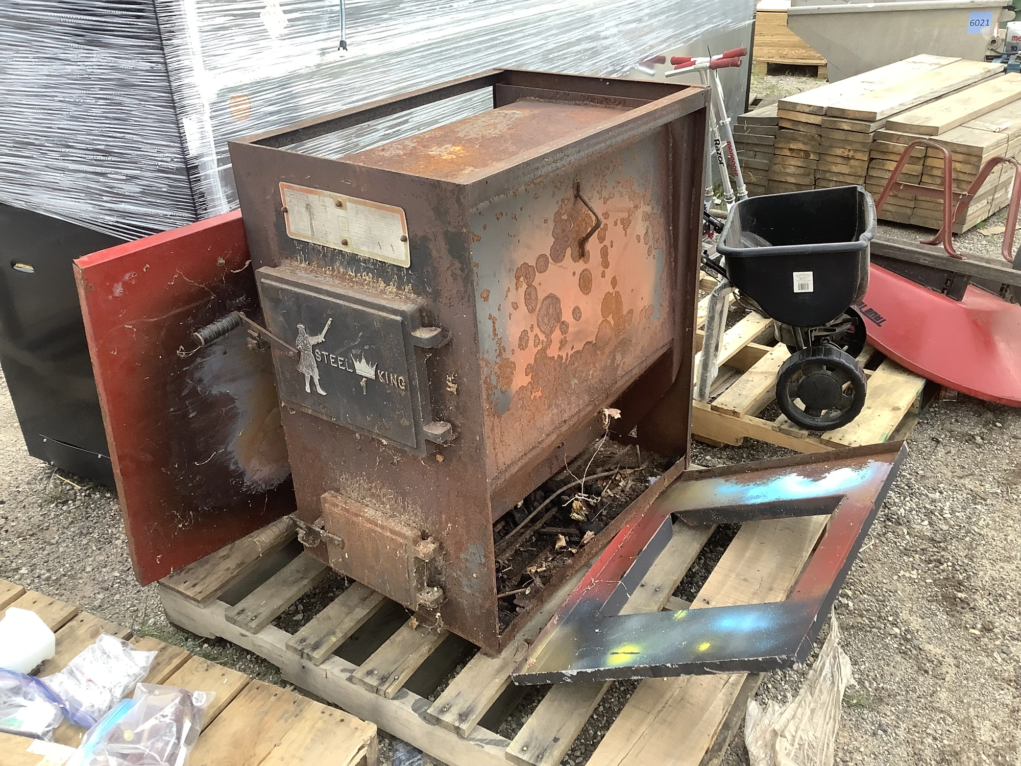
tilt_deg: -27.4
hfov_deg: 58.4
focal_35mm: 31
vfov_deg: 45.4
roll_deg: +3.9
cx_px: 510
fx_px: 914
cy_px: 383
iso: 80
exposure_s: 1/60
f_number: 2.4
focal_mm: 3.3
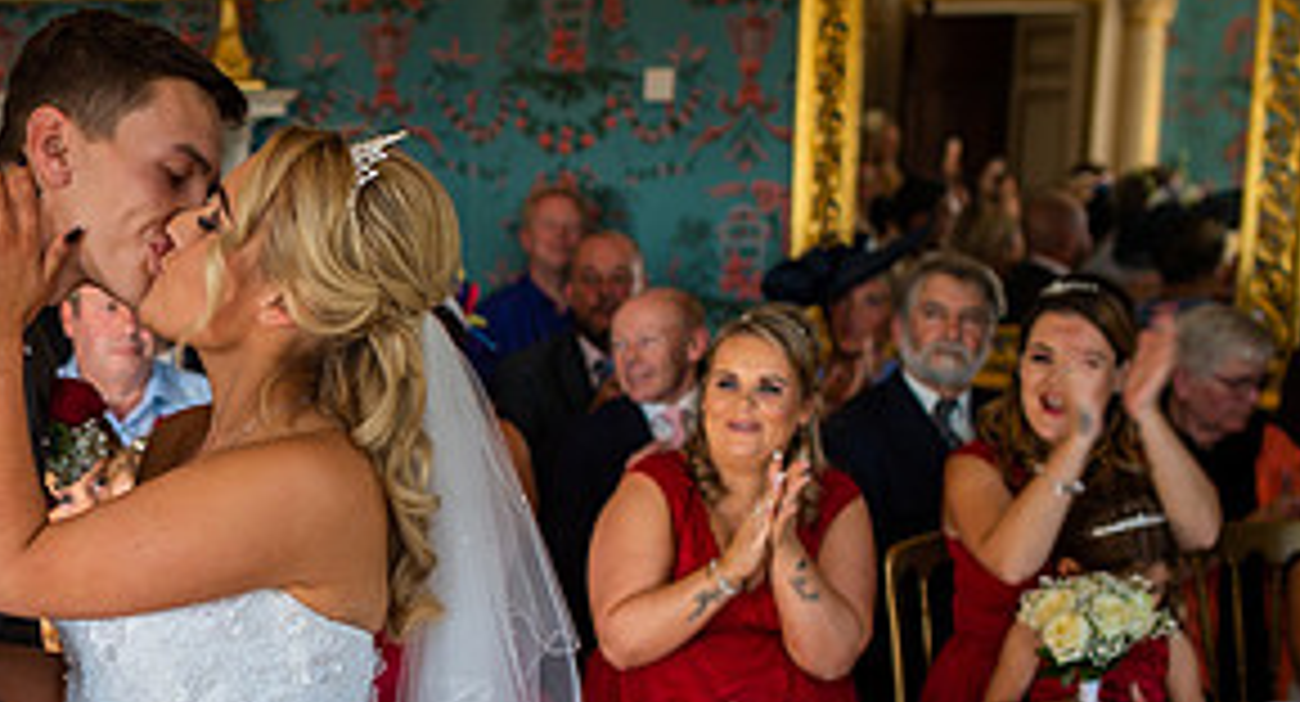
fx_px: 2561
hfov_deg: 27.5
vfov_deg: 15.4
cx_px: 141
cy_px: 618
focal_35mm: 75
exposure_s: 1/100
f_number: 2.5
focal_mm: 35
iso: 100
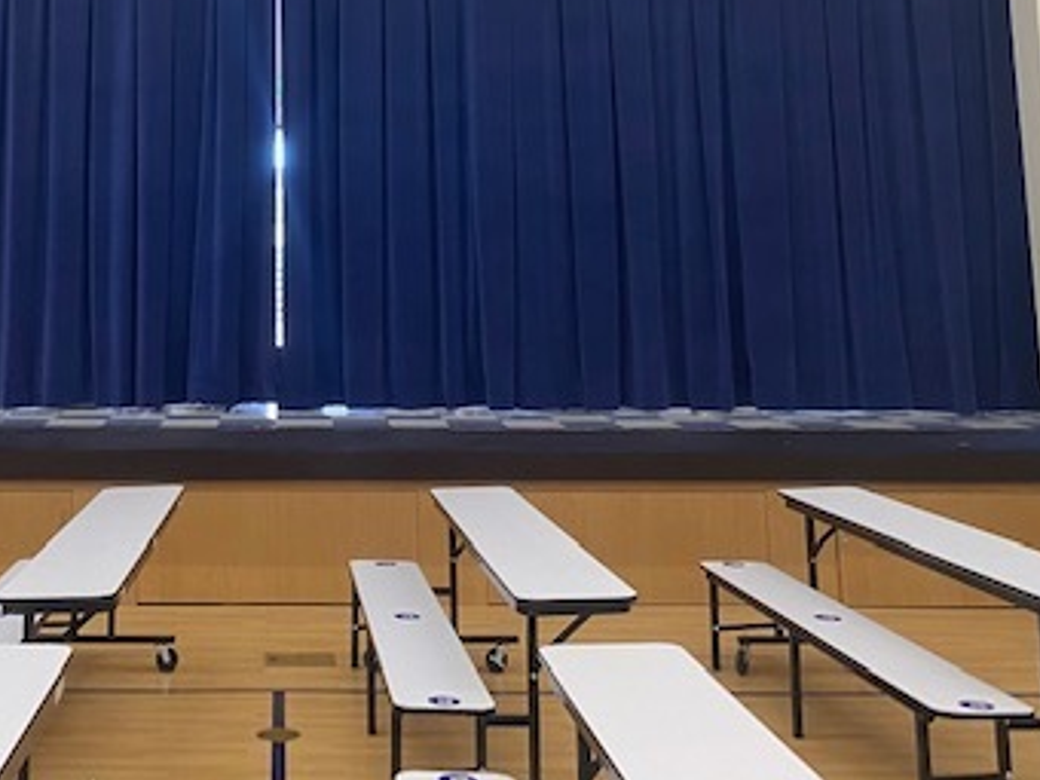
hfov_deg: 38.0
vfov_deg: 28.3
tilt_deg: +8.4
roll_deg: -0.3
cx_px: 266
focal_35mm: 49
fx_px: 1472
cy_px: 49
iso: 100
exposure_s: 1/60
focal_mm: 4.25
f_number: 1.8
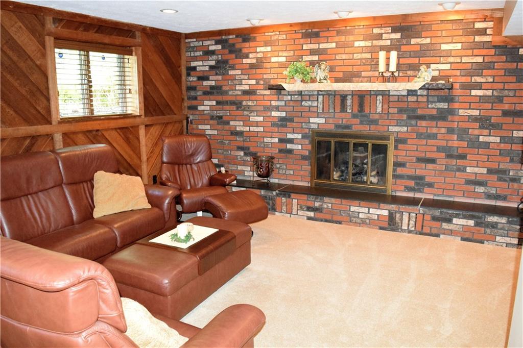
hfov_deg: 67.4
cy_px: 174
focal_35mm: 27
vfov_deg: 47.9
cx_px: 262
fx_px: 392
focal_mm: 18
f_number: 6.3
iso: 7200
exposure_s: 1/60
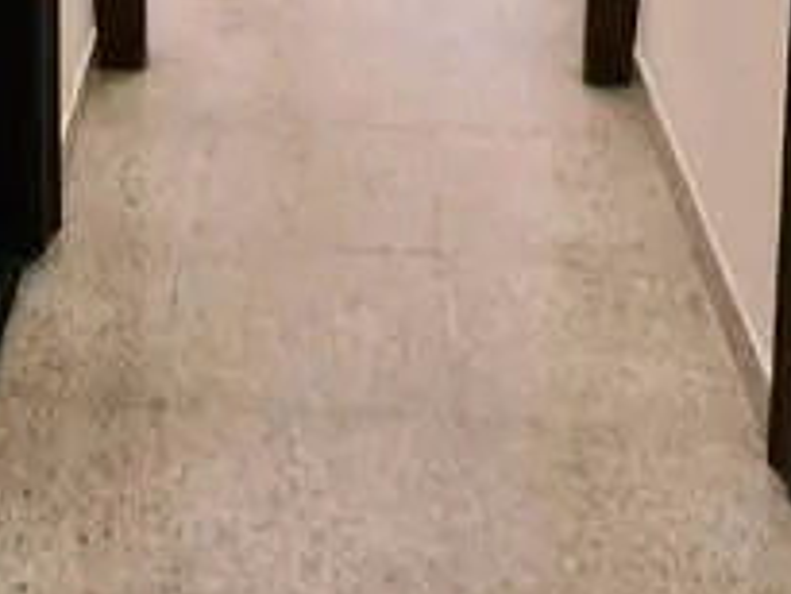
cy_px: -471
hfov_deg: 26.4
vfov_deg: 16.8
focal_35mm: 73
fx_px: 1669
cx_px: 224
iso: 500
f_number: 2.2
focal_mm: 1.65
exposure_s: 1/16.7
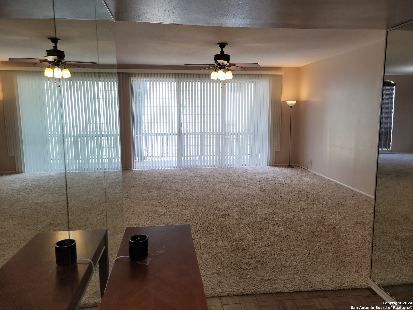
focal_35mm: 26
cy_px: 155
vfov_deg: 53.1
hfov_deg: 67.3
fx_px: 310
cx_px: 206
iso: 64
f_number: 1.8
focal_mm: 5.4
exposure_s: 1/120
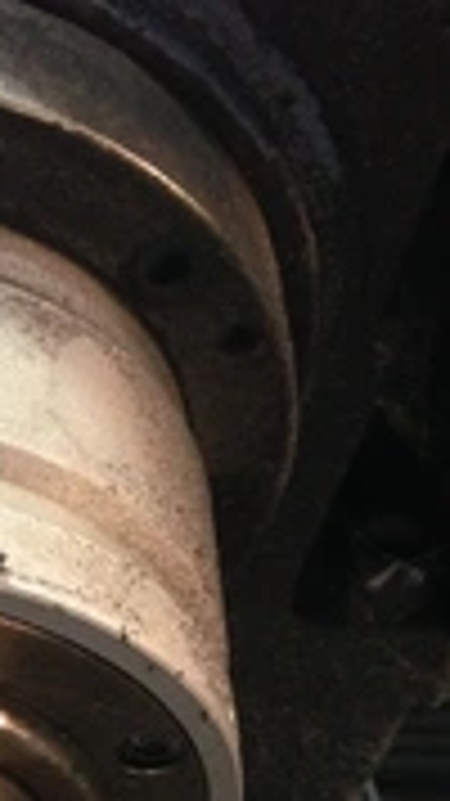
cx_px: -184
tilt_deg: +33.6
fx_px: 1720
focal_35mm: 81
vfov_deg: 24.9
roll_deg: -2.9
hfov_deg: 14.1
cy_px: 819
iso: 320
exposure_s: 1/20
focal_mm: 4.12
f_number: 2.4
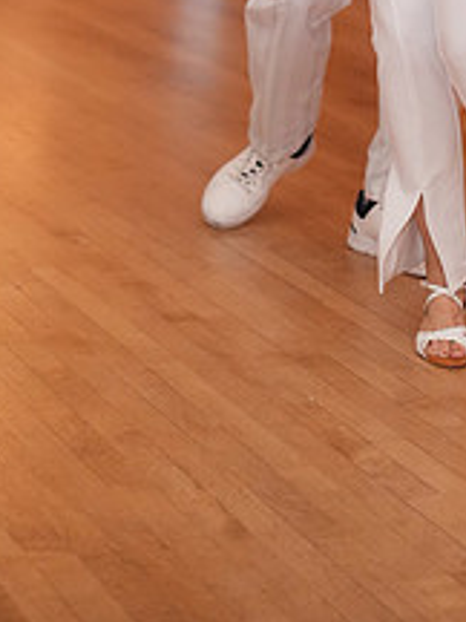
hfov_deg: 11.4
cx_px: 381
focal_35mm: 129
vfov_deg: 14.7
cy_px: -173
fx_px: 2315
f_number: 2
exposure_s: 1/250
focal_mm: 50
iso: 5000
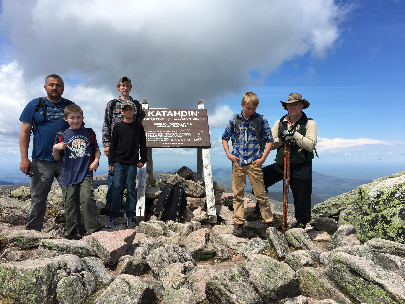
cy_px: 152
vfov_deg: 48.2
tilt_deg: +3.7
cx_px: 202
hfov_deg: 61.7
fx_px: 339
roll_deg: -0.5
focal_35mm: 29
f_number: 2.2
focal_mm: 4.15
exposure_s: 1/1748
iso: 25
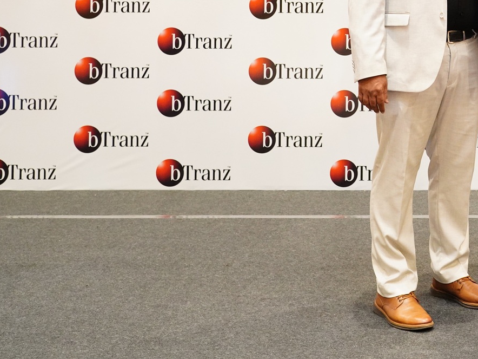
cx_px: 502
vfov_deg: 21.8
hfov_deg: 27.7
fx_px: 898
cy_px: 1
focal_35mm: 65
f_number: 4.5
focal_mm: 30
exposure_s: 1/100
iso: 5000
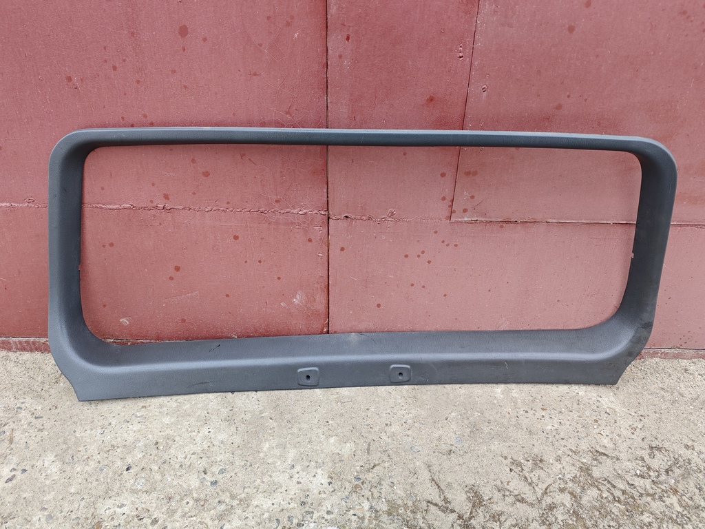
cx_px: 352
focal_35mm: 23
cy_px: 264
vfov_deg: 58.9
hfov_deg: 73.9
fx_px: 468
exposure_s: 1/100
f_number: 1.6
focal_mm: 6.55
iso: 80
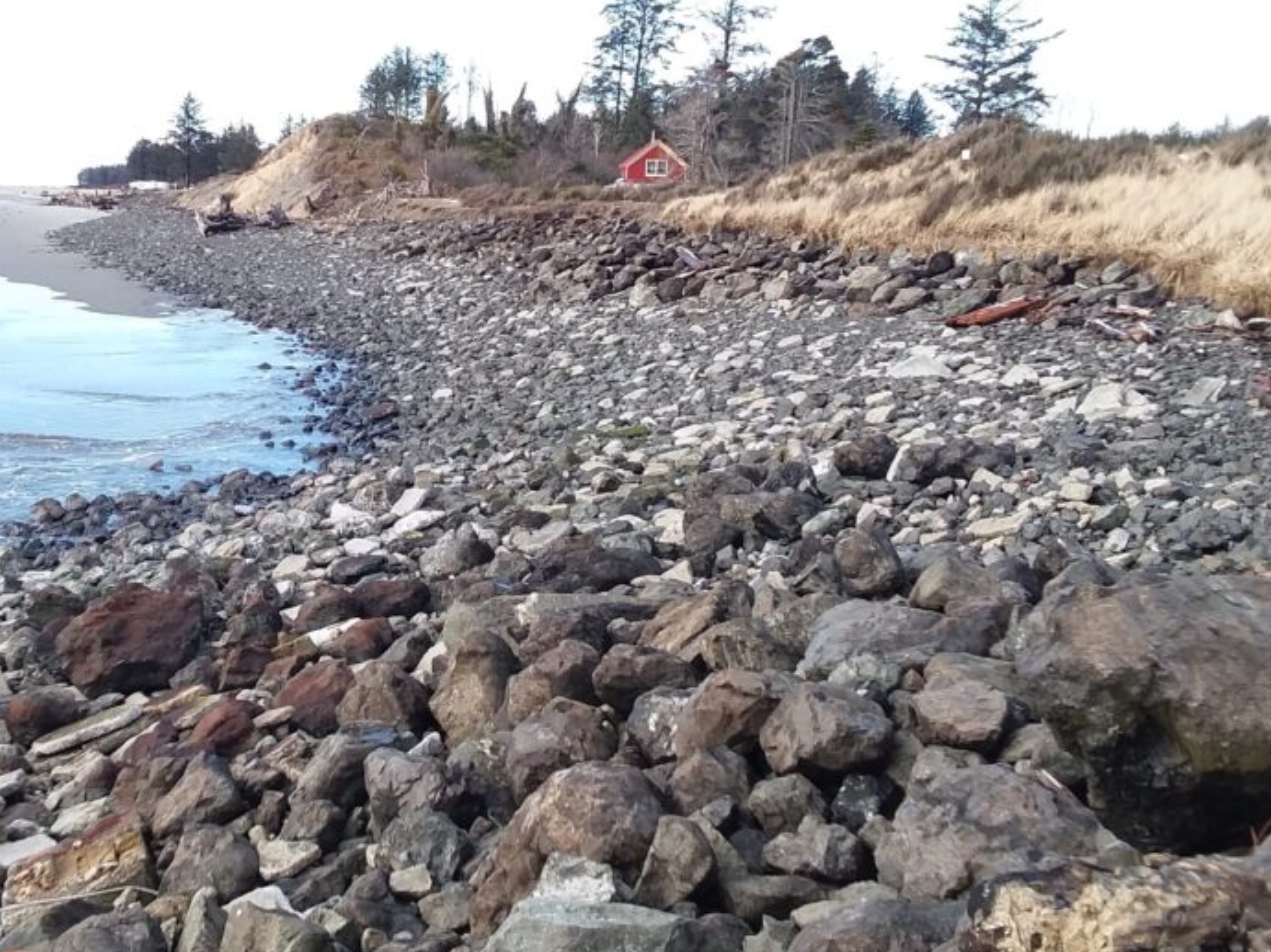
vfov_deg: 35.9
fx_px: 1468
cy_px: 448
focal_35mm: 40
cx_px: 454
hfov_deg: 46.3
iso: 50
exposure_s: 1/351
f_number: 1.9
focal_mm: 2.91
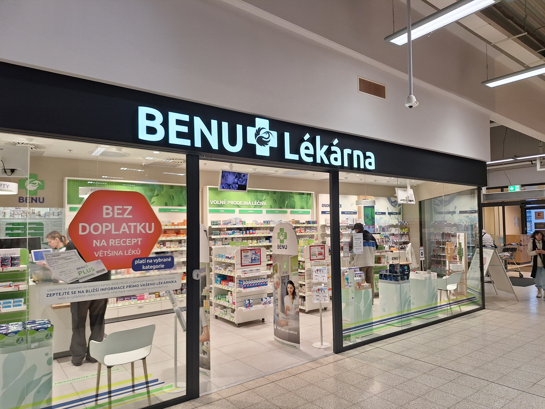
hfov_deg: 73.9
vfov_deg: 58.9
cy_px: 204
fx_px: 362
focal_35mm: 23
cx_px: 272
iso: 40
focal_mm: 5.54
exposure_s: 1/107
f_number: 1.8
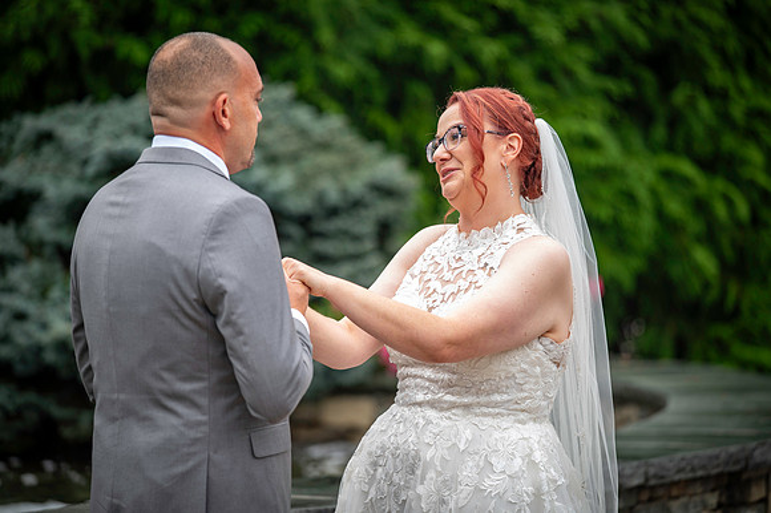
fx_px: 3318
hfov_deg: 13.3
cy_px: 256
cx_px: 386
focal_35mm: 155
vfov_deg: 8.8
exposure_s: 1/125
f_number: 2.8
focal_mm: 155
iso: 100
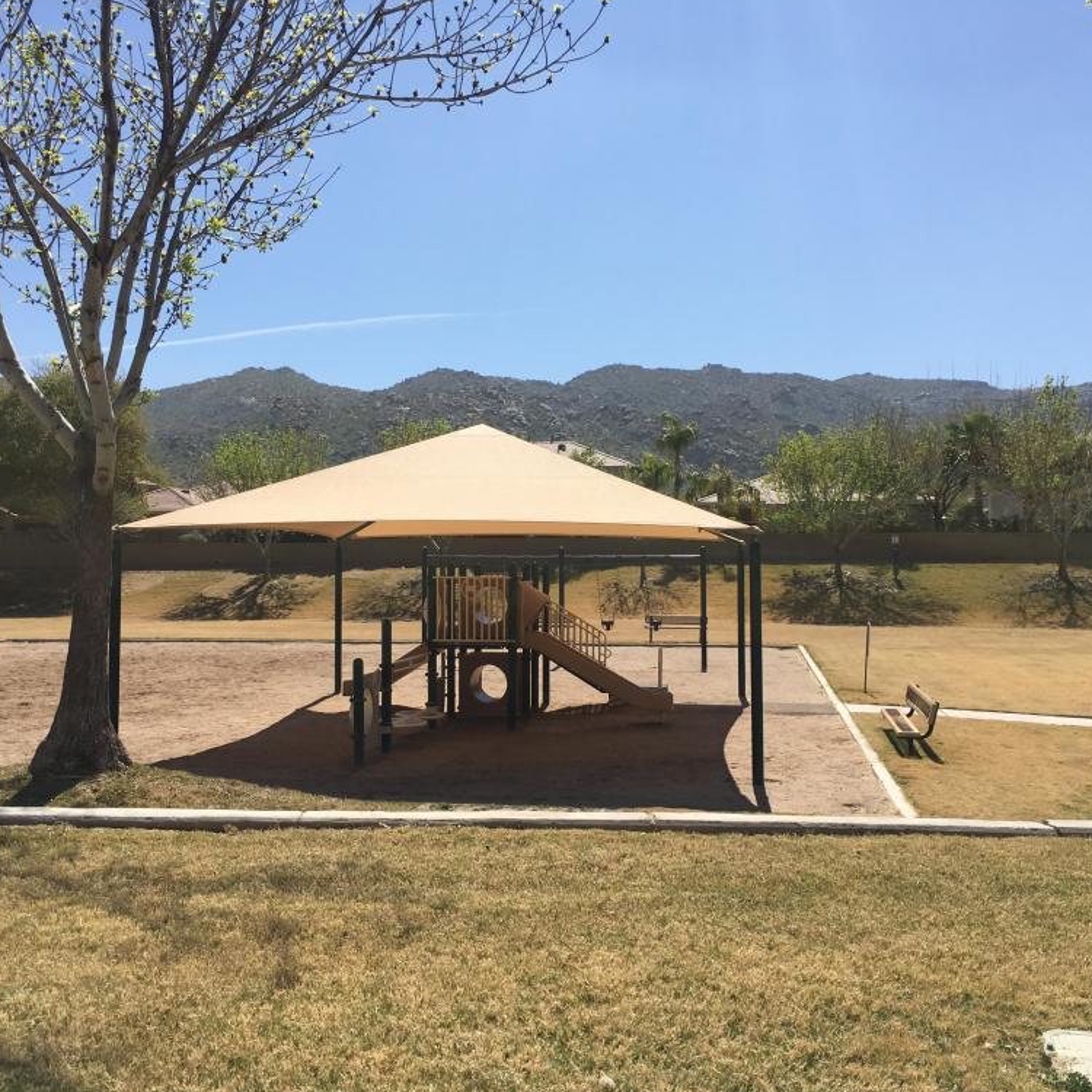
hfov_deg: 47.2
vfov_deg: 47.2
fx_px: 1249
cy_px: 546
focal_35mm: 35
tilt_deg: +0.9
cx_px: 547
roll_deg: +0.5
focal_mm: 4.15
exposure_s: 1/2481
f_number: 2.2
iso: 25
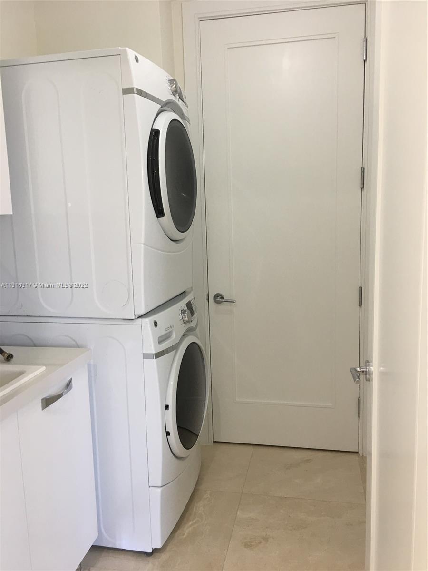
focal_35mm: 29
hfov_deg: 48.2
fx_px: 478
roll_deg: +1.3
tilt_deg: -7.2
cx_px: 214
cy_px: 286
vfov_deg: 61.7
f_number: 2.2
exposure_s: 1/15
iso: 25
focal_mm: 4.15
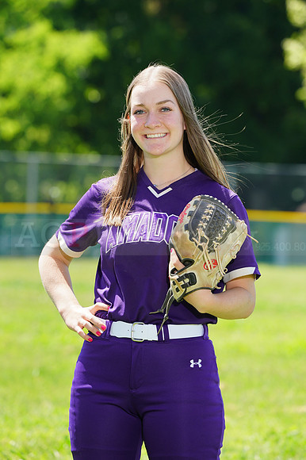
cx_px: 153
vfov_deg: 6.9
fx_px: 3791
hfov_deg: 4.6
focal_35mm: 297
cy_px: 230
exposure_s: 1/200
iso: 200
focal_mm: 297
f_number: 9
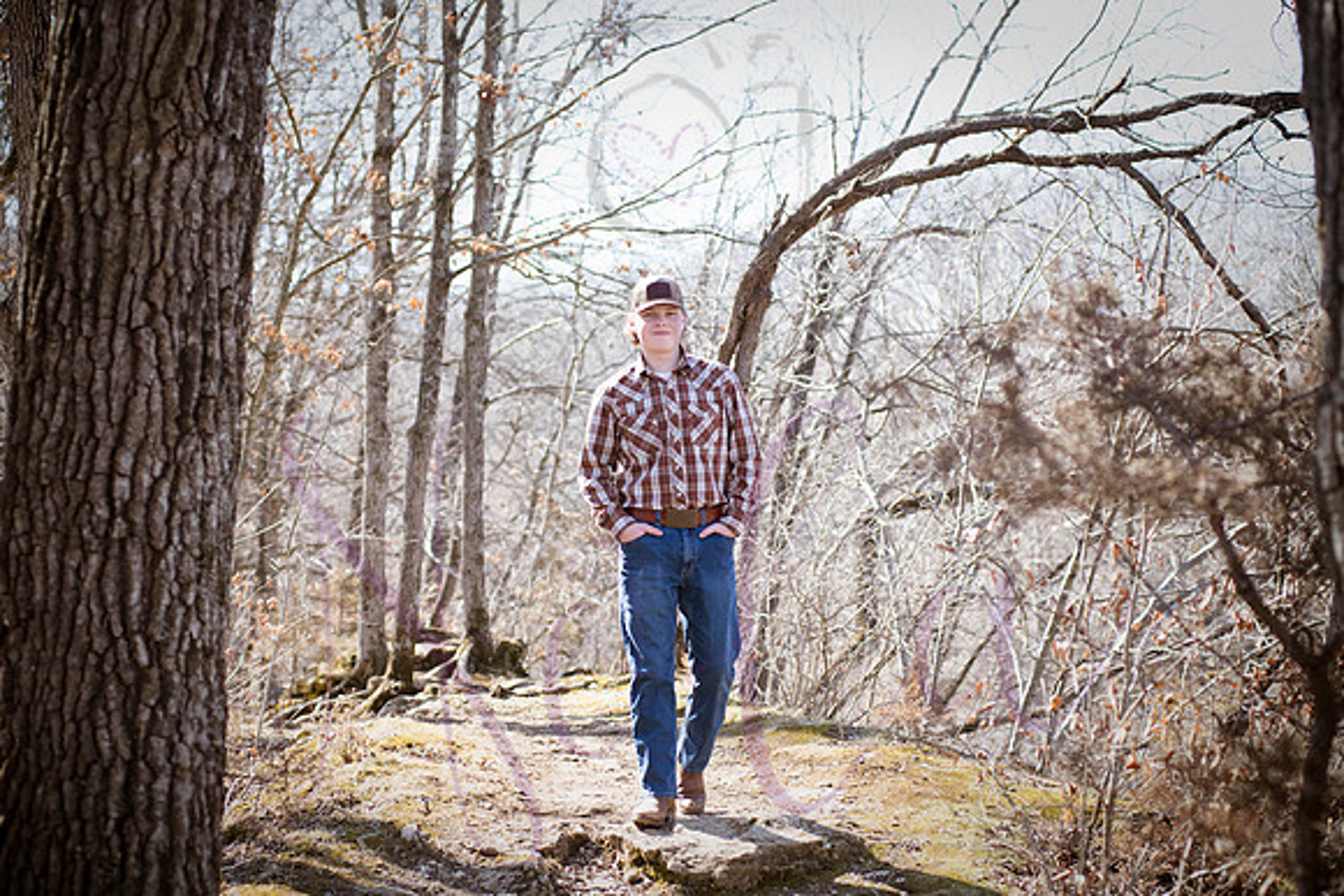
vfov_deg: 17.1
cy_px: 448
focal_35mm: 80
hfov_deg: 25.4
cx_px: 672
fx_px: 2987
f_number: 4.5
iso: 800
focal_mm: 80
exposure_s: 1/1000
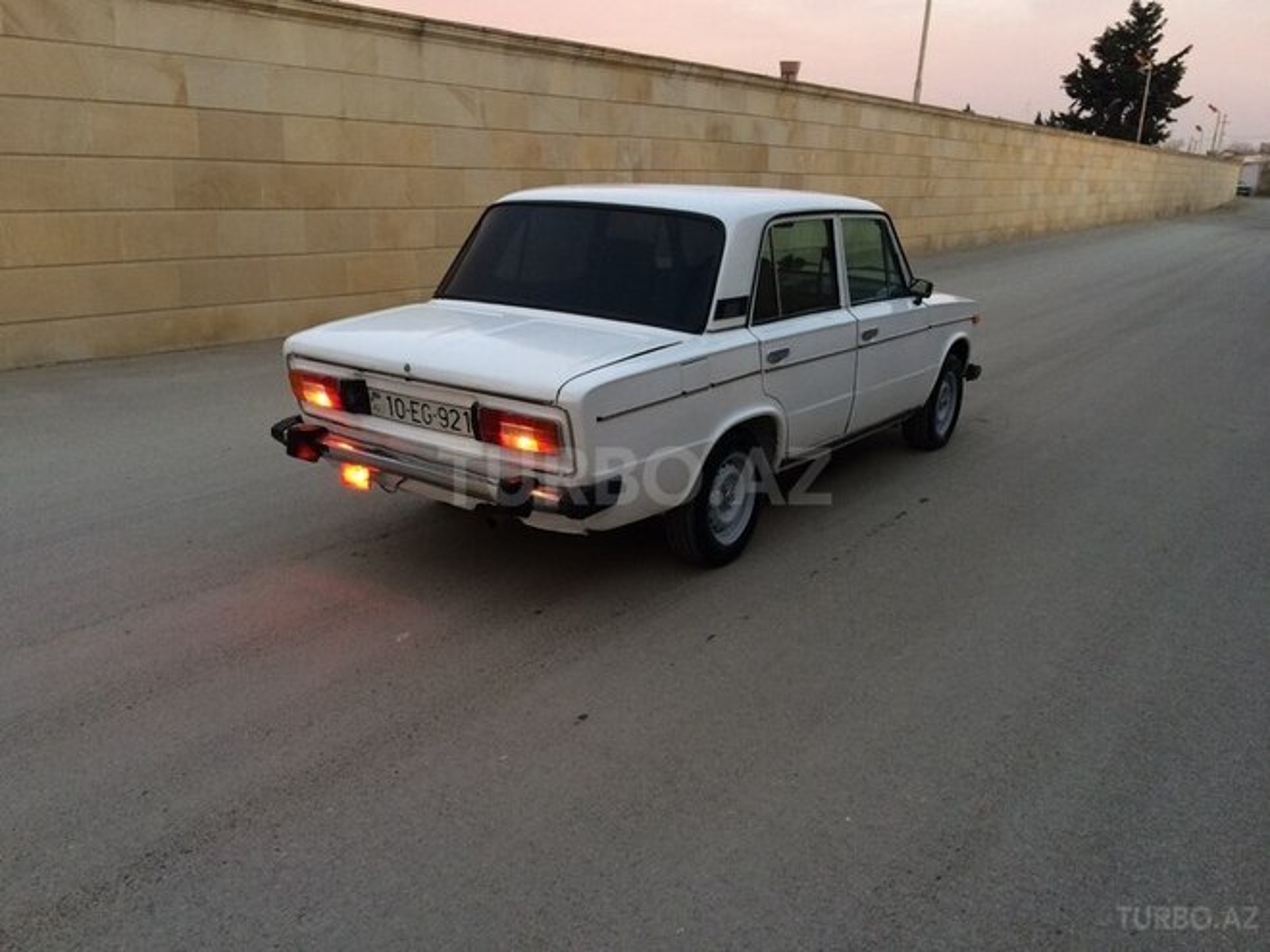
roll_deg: -2.8
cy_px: 476
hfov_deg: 61.7
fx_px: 1064
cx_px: 635
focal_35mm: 29
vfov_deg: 48.2
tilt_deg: -16.5
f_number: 2.2
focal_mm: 4.15
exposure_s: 1/33
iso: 80
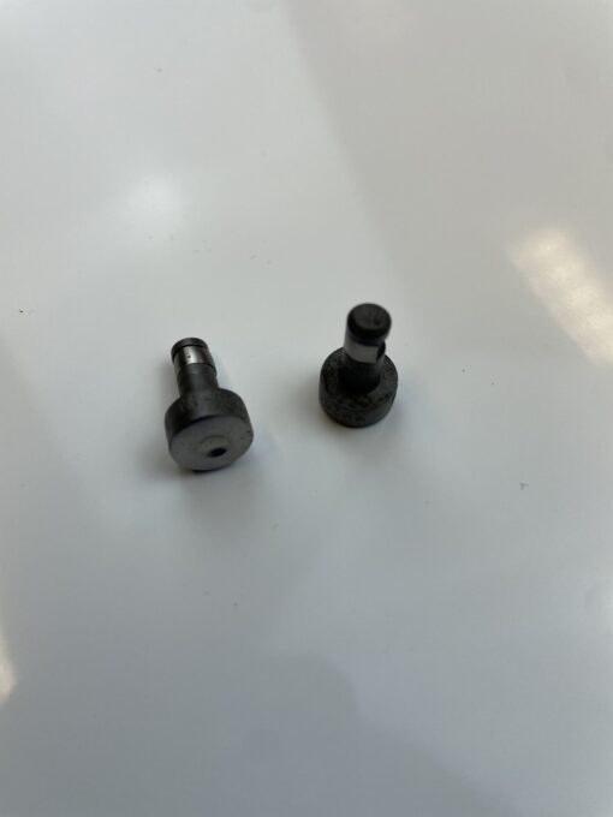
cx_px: 306
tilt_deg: -59.8
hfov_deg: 53.1
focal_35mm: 26
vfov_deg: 67.3
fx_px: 614
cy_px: 408
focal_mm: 4.2
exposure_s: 1/389
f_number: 1.6
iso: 32
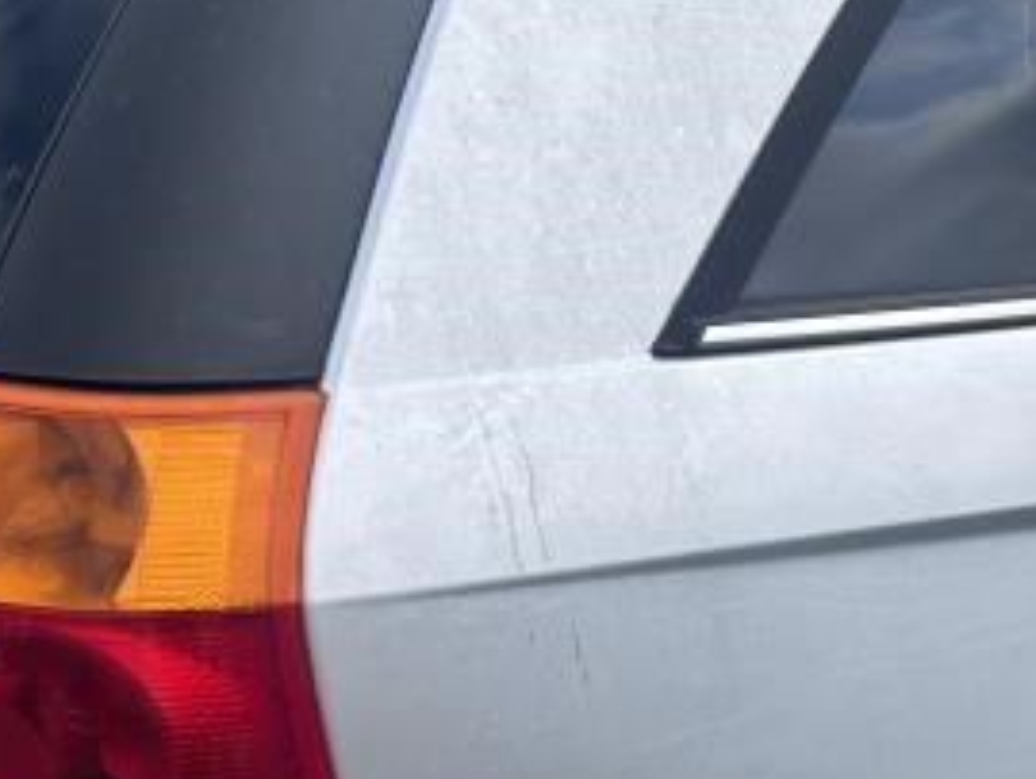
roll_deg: +3.2
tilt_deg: -19.0
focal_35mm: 77
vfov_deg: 19.0
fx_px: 2307
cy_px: 633
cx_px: 806
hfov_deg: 25.0
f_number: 1.5
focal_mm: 5.7
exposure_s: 1/3165
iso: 50
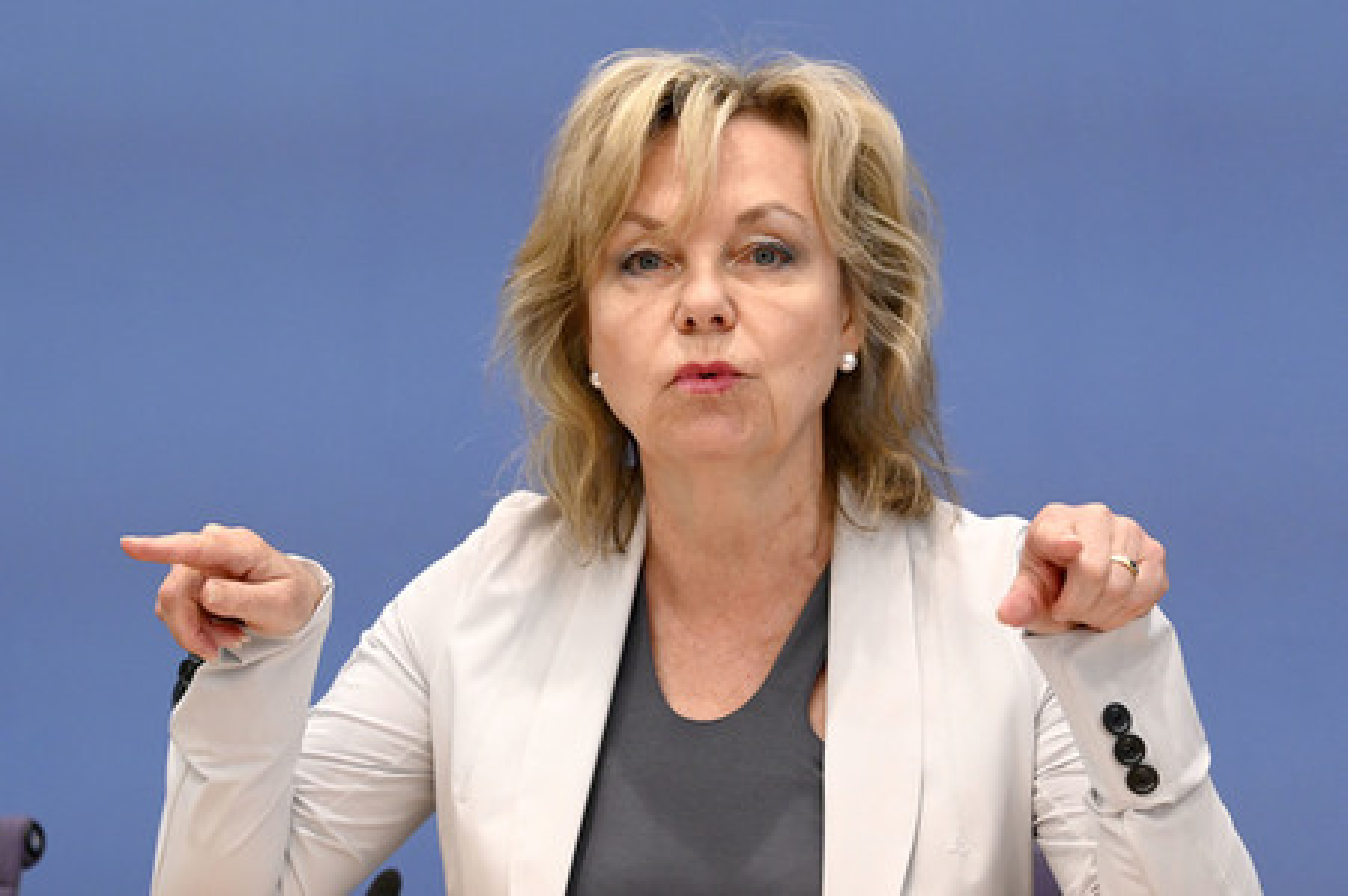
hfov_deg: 17.1
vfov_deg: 11.4
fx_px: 4490
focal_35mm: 120
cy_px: 448
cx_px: 674
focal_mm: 120
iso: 5000
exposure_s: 1/800
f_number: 5.6
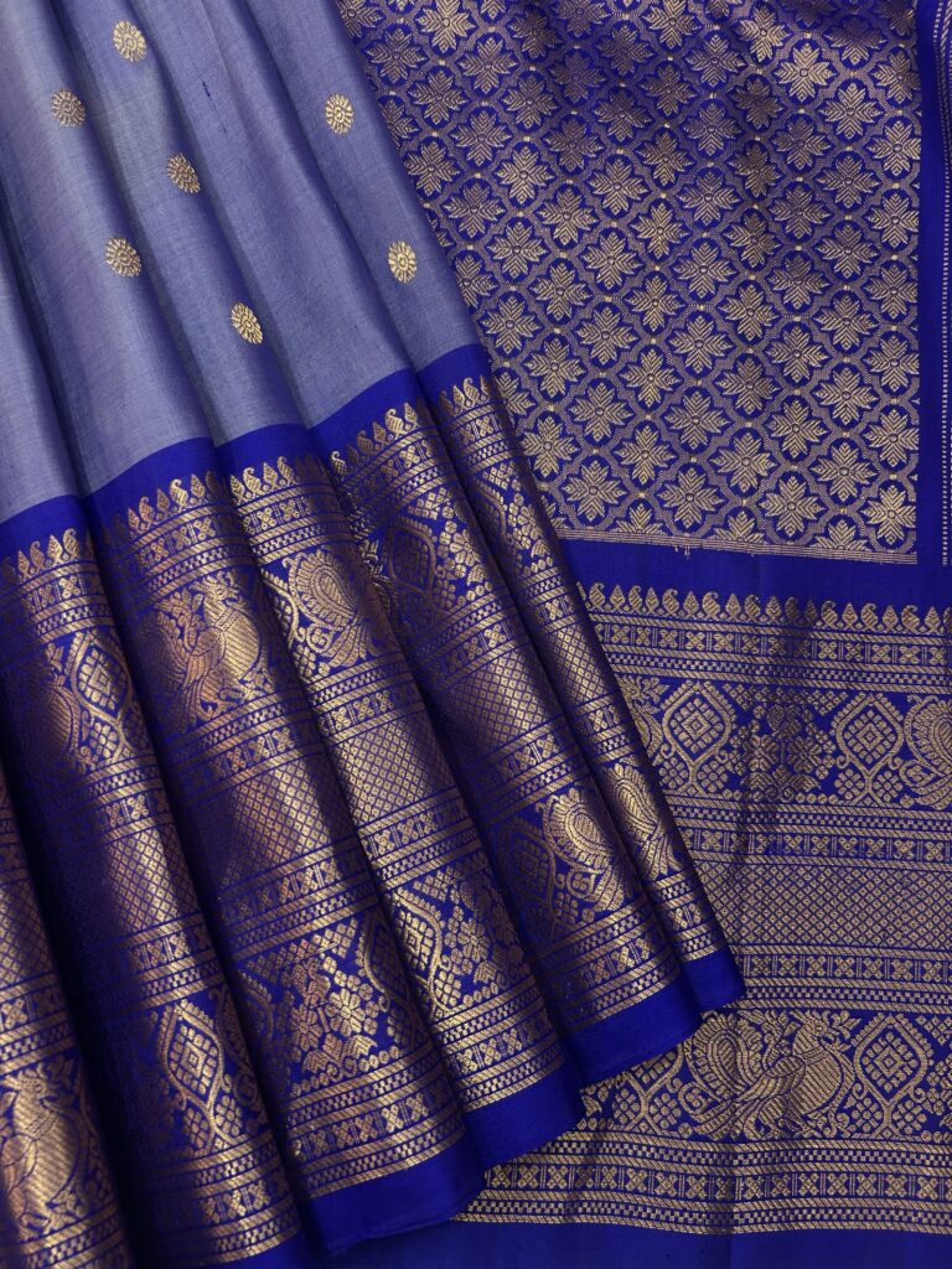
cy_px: 634
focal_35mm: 26
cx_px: 476
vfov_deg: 67.3
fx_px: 953
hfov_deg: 53.1
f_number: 1.5
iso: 50
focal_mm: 5.7
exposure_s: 1/100
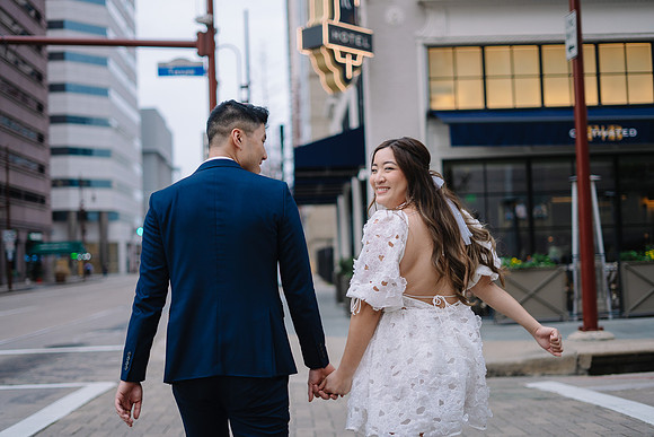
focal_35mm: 50
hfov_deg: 39.6
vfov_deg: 27.0
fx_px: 909
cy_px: 218
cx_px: 327
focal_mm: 50
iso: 160
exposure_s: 1/320
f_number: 1.8
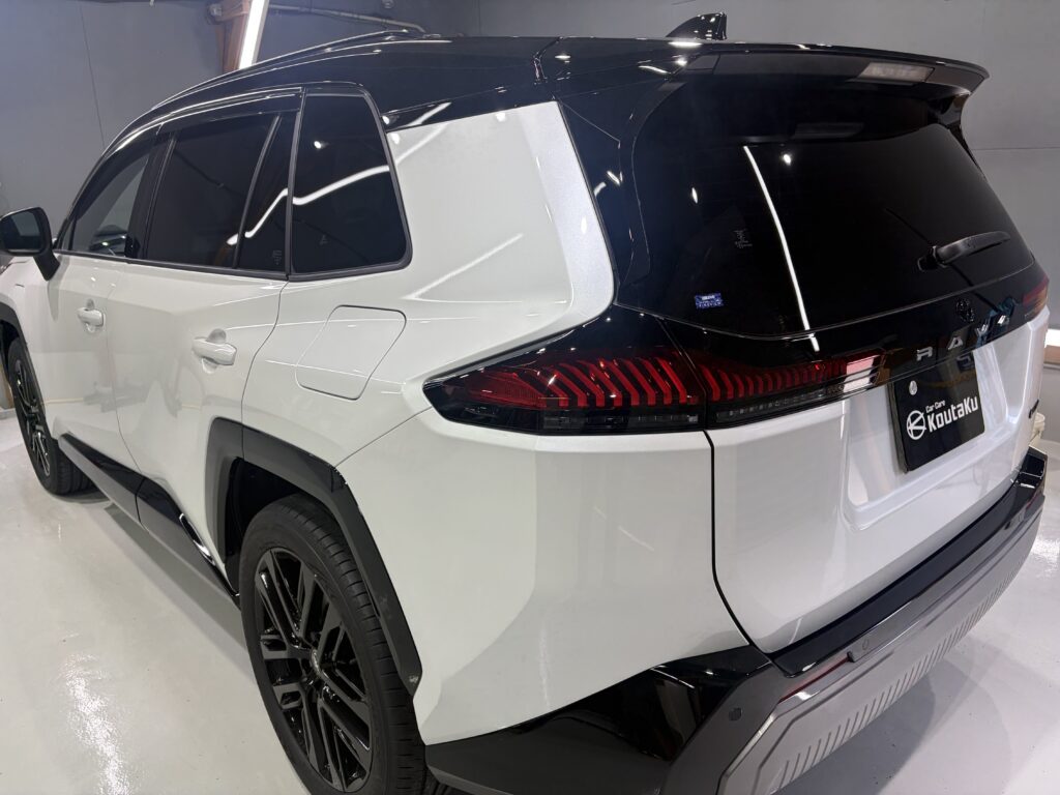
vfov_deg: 53.1
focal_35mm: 26
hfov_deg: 67.3
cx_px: 530
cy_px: 398
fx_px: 796
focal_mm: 5.96
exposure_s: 1/135
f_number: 1.6
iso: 32
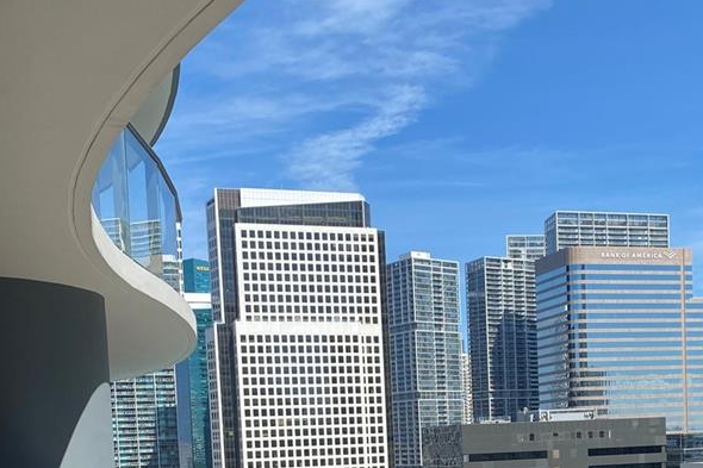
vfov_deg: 23.2
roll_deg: +1.9
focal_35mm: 55
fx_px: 1074
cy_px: 512
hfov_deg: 35.9
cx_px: 466
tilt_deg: -1.8
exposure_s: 1/3135
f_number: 1.8
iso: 32
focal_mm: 4.25
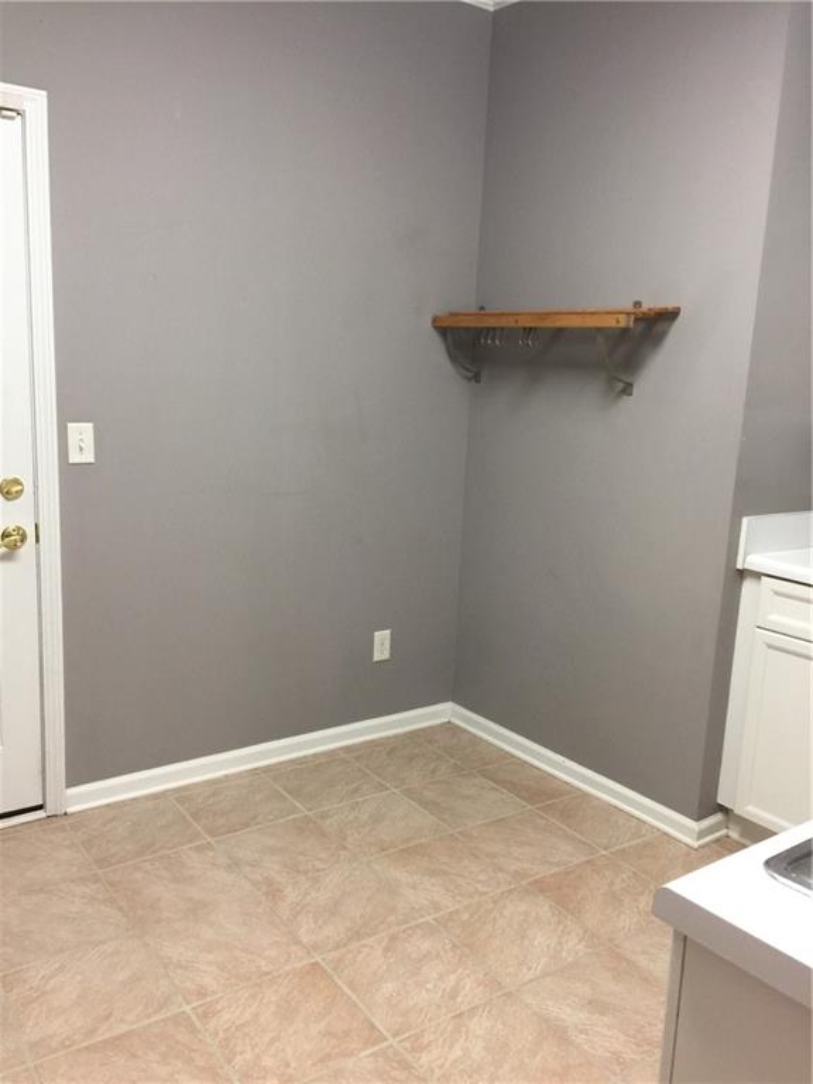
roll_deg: -3.1
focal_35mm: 29
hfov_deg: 48.2
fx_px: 908
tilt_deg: -11.3
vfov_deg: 61.7
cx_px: 406
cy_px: 542
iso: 64
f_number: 2.2
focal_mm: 4.15
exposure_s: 1/15
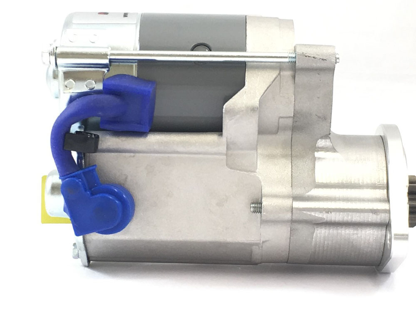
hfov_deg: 61.7
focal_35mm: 29
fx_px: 348
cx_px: 208
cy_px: 156
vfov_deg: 48.2
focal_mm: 4.15
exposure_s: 1/50
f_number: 2.2
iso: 32
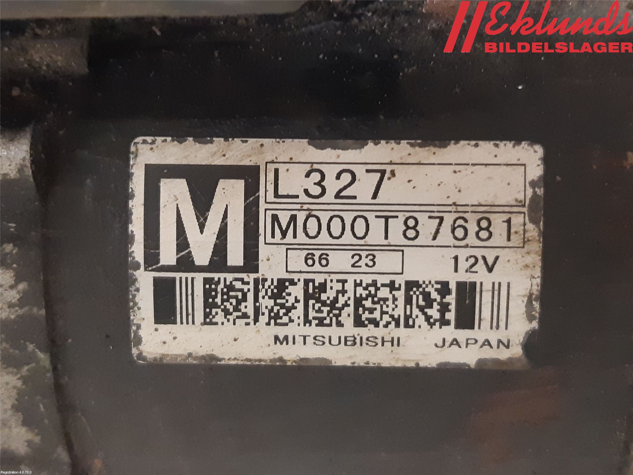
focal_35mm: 26
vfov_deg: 53.1
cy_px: 238
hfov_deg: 67.3
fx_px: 475
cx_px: 316
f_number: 1.7
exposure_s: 1/25
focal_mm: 3.93
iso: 320
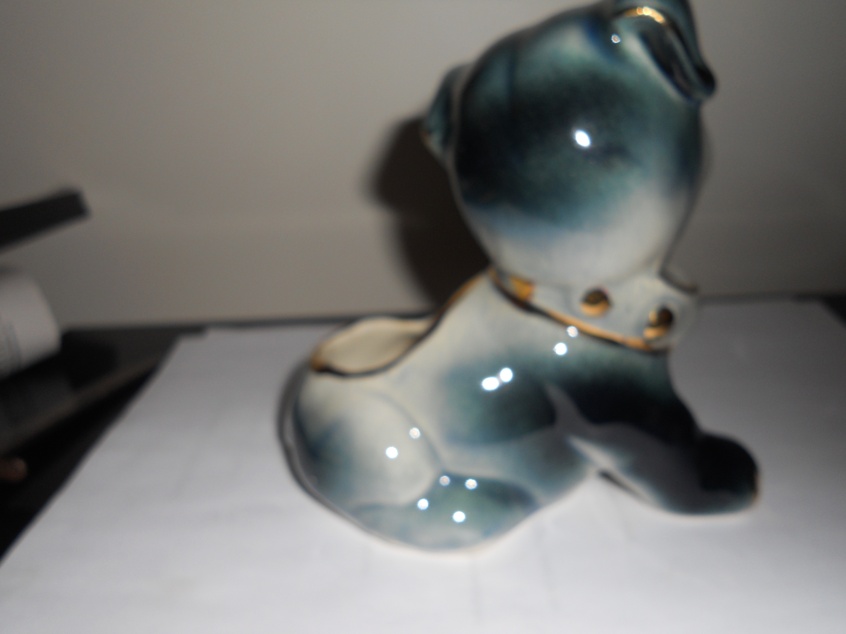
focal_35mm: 32
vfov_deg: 44.2
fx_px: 782
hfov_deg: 56.8
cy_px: 317
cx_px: 423
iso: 80
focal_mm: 5.8
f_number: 8.8
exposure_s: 1/25
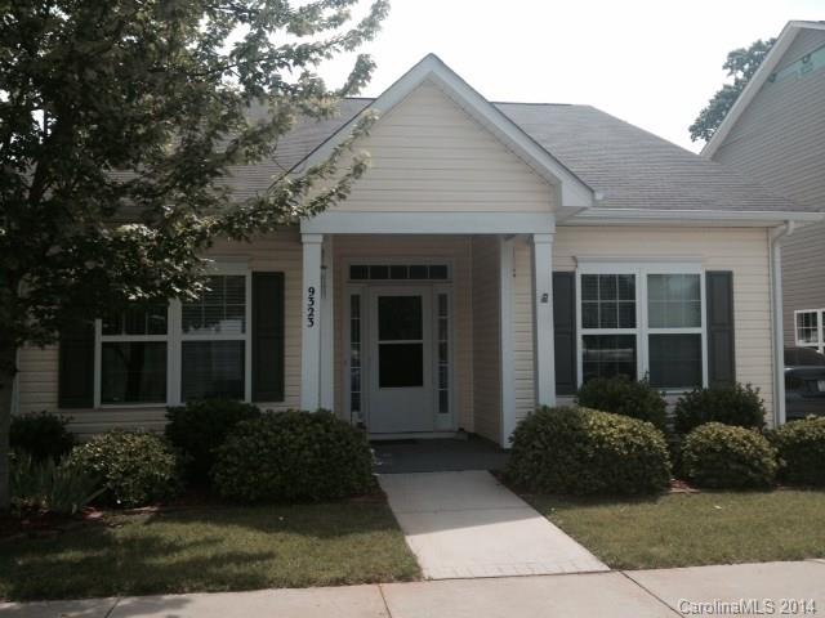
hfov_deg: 52.6
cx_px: 412
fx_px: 834
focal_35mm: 35
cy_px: 309
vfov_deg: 40.7
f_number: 2.4
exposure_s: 1/1346
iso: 50
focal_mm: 4.28
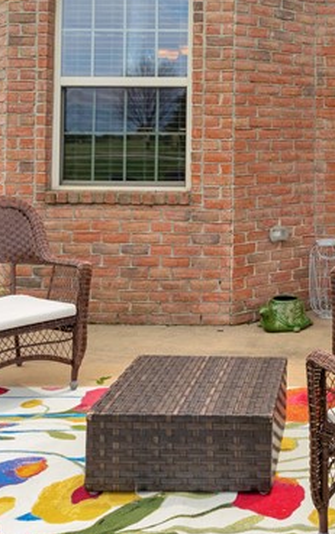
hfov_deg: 25.3
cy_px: 107
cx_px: 350
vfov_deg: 40.1
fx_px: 700
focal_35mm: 48
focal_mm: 16
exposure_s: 1/100
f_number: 7.1
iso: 100
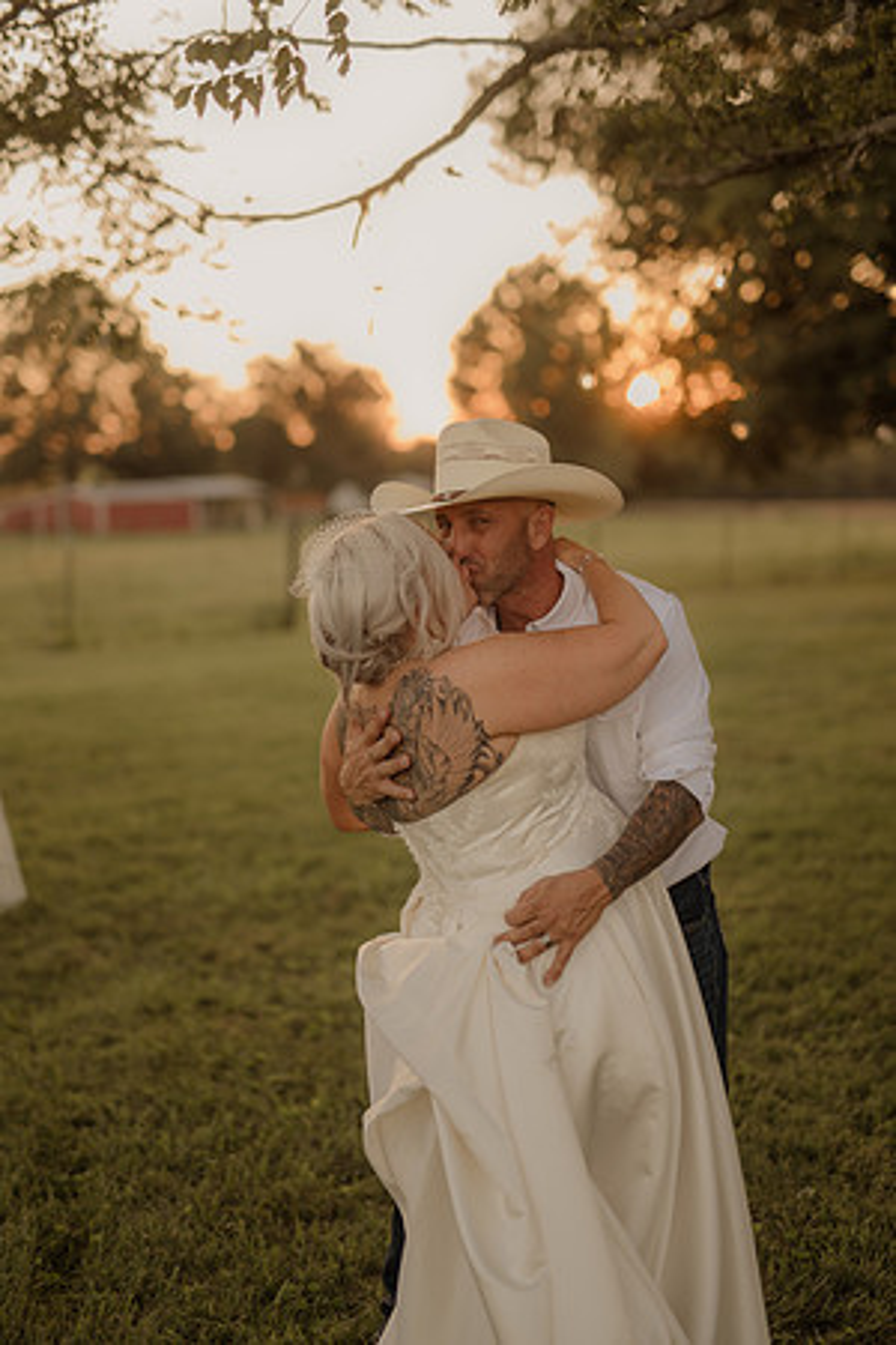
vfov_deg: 39.6
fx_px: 1867
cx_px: 448
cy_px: 672
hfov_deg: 27.0
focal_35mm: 50
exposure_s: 1/400
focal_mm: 50
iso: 200
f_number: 2.8
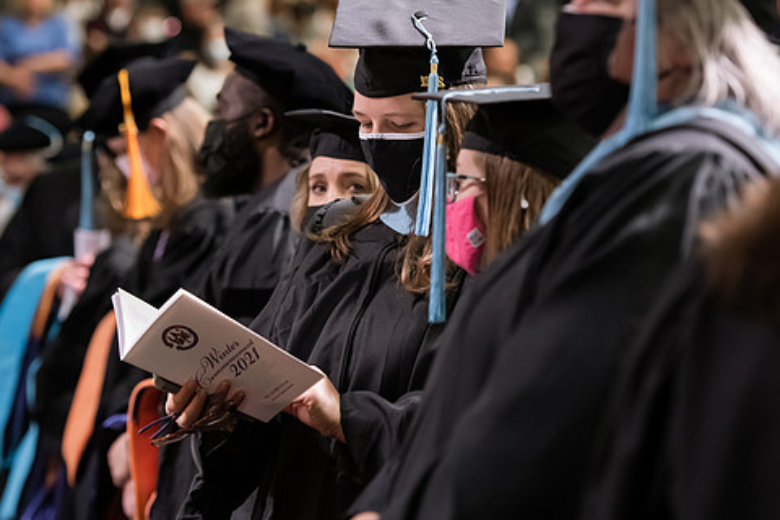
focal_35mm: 145
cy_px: 227
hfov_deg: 14.2
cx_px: 380
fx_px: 3141
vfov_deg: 9.5
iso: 2500
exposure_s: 1/200
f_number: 3.5
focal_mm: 120
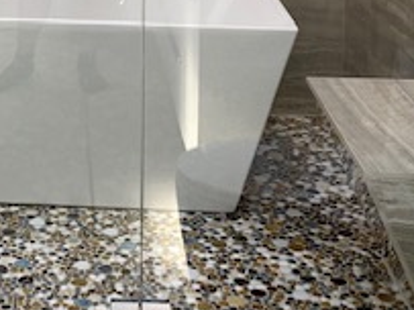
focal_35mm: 82
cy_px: -143
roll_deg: +0.2
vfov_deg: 16.5
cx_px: -4
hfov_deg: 22.9
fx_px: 980
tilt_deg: -6.4
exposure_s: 1/120
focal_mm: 4.25
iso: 100
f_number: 1.8
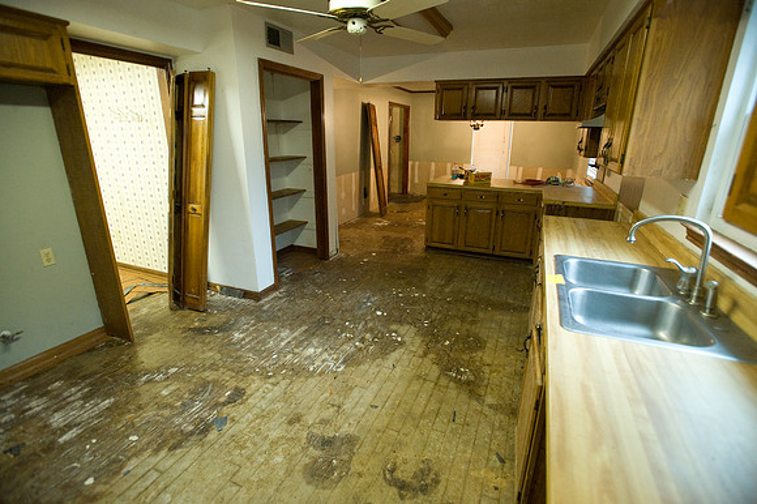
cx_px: 378
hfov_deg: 93.3
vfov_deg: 70.4
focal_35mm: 17
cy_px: 252
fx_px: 357
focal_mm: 17
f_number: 4
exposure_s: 1/80
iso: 3200
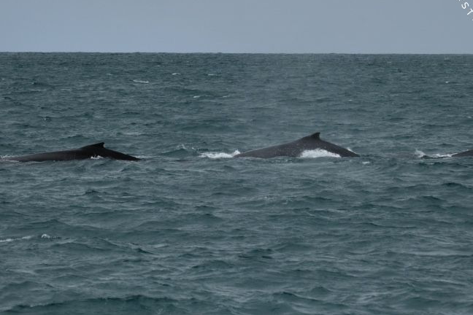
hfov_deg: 11.5
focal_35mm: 179
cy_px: 121
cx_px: 269
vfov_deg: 7.7
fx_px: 2352
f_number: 5
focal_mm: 145
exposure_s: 1/8000
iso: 800
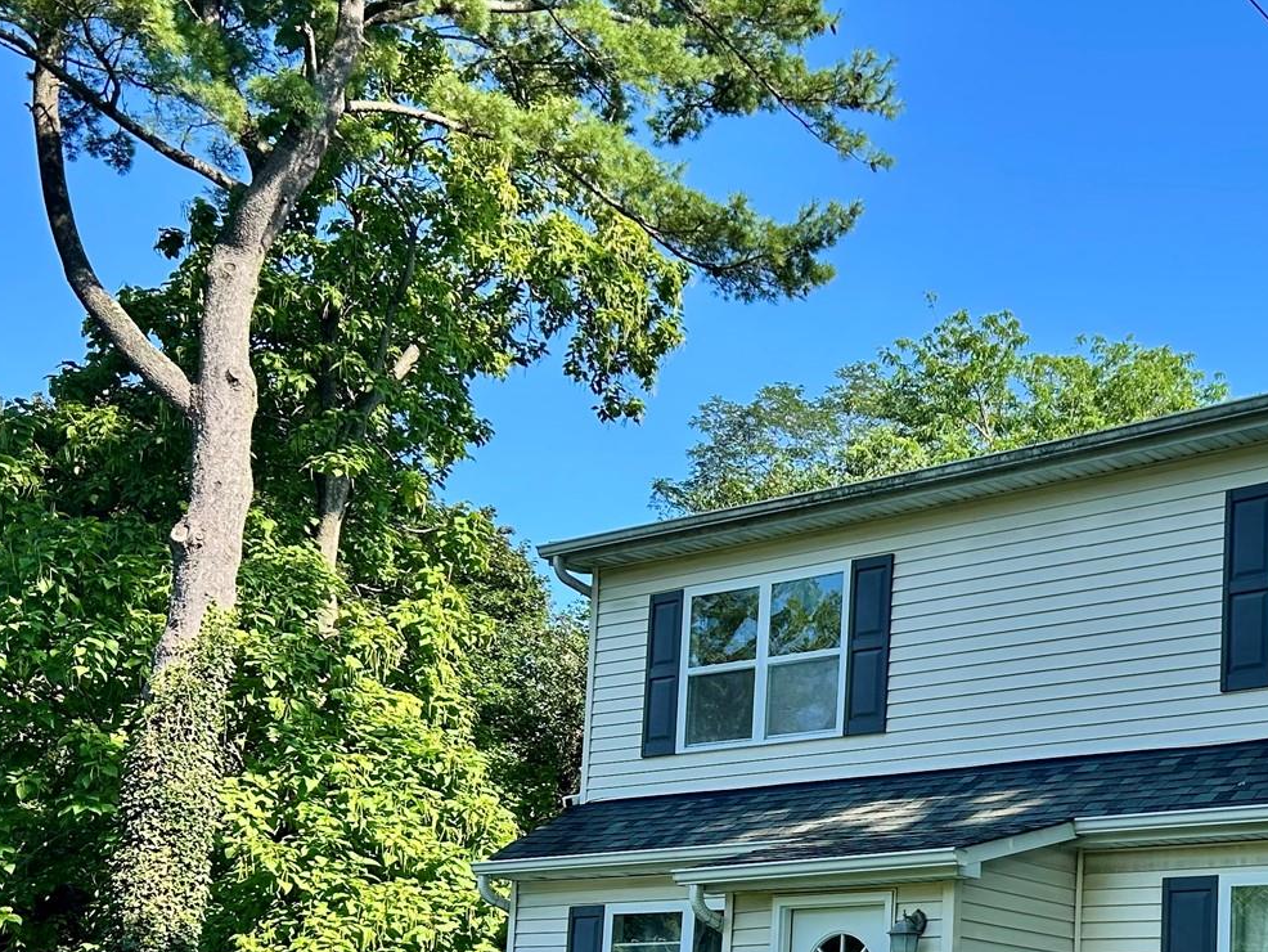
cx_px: 974
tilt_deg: +7.8
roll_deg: -3.0
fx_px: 1979
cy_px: 862
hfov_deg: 34.7
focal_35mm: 54
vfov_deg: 26.1
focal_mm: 5.7
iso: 50
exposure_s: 1/1266
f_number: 1.5
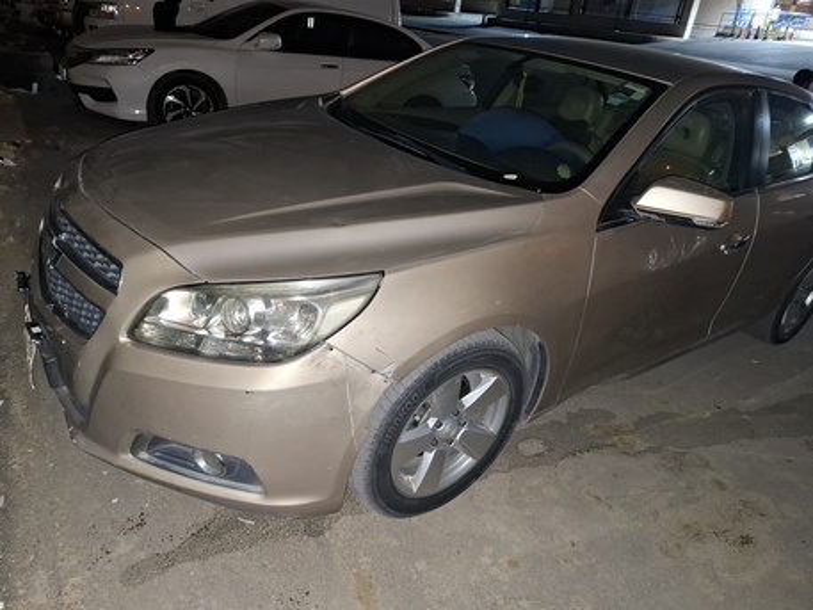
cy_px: 305
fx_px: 540
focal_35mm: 23
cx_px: 406
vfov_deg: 58.9
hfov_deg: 73.9
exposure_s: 1/10
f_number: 1.8
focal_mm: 5.54
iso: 50
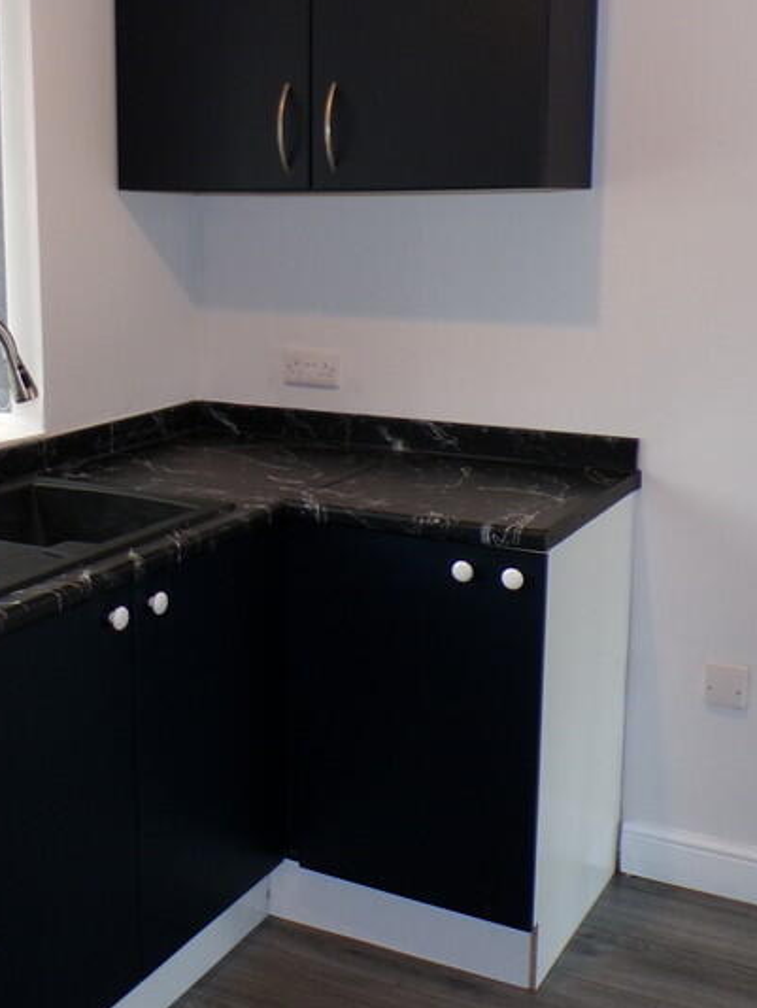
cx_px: 279
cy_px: 423
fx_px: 1340
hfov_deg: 31.4
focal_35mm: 46
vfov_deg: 41.1
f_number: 3
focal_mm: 4.3
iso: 200
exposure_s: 1/34
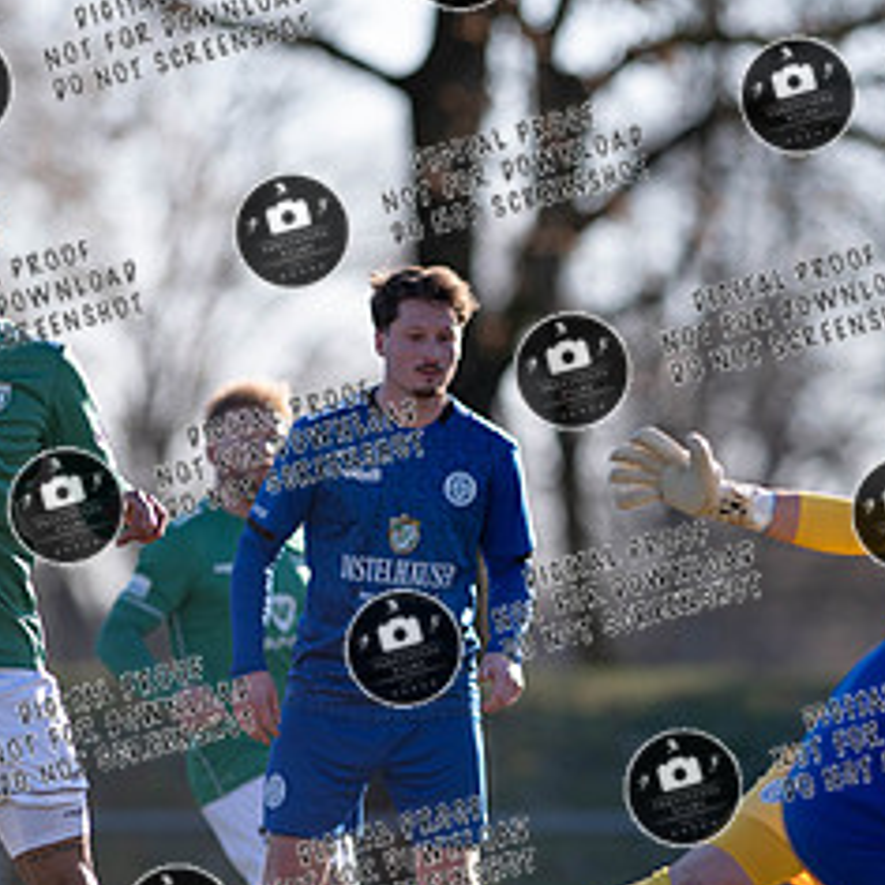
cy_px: 557
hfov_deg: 2.8
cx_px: 649
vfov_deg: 2.8
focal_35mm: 628
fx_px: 18165
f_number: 3.2
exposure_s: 1/1600
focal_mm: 300
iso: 220
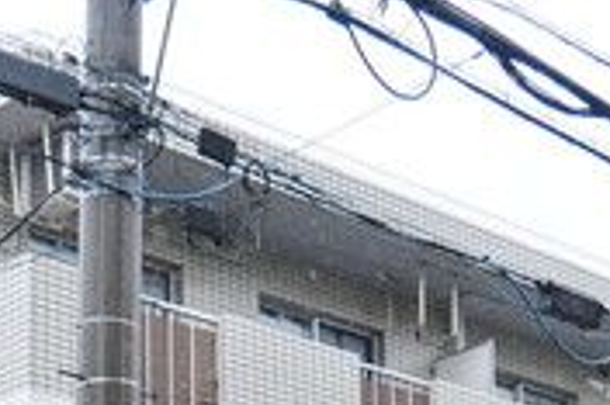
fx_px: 1845
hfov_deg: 18.8
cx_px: 260
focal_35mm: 109
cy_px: 729
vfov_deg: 11.6
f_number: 6.3
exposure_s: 1/1000
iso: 1000
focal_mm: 20
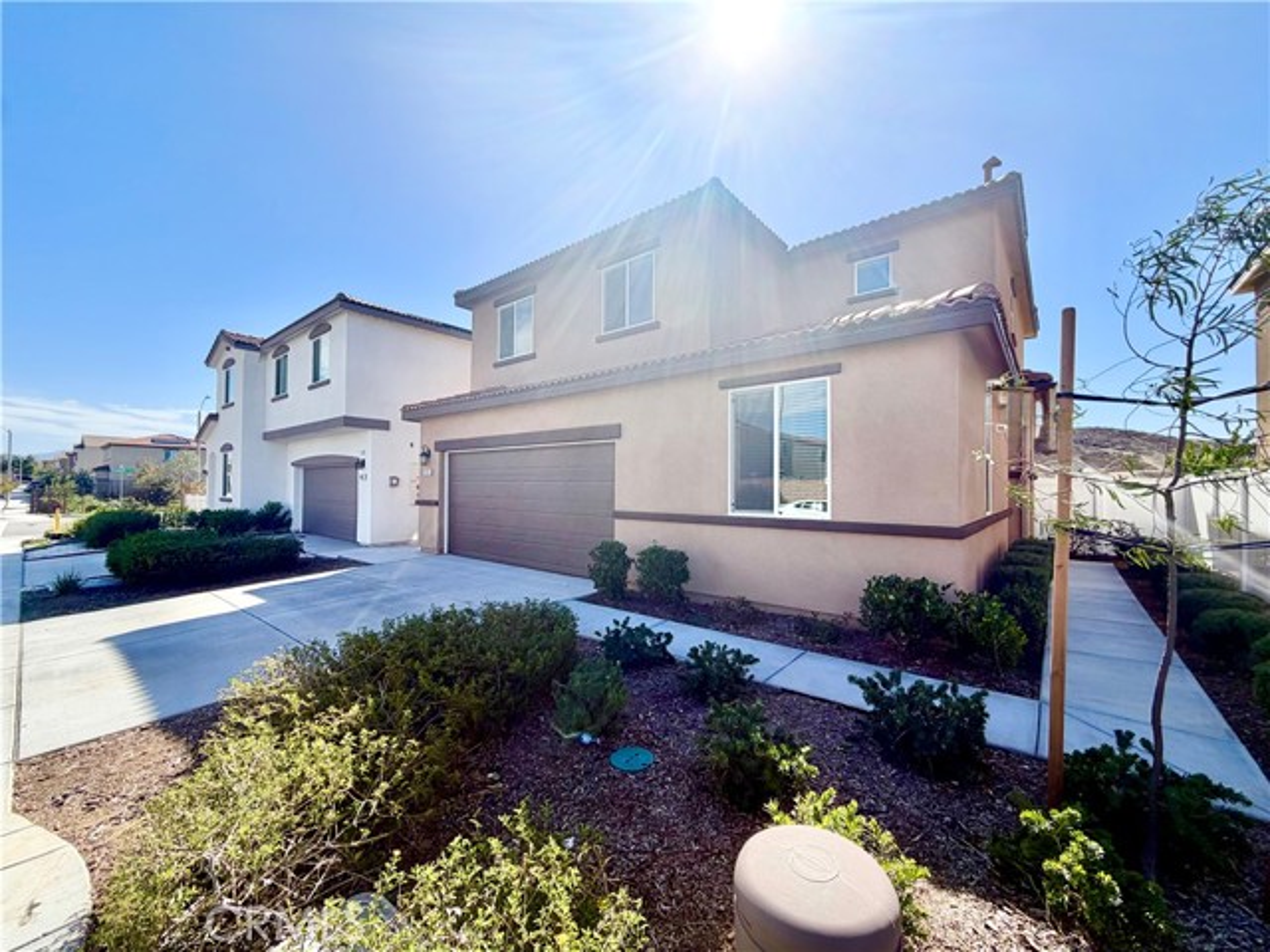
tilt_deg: +1.1
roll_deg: -0.5
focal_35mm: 14
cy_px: 476
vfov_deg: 85.7
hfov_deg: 102.1
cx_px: 635
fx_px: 514
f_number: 2.2
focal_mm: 2.22
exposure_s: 1/928
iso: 25
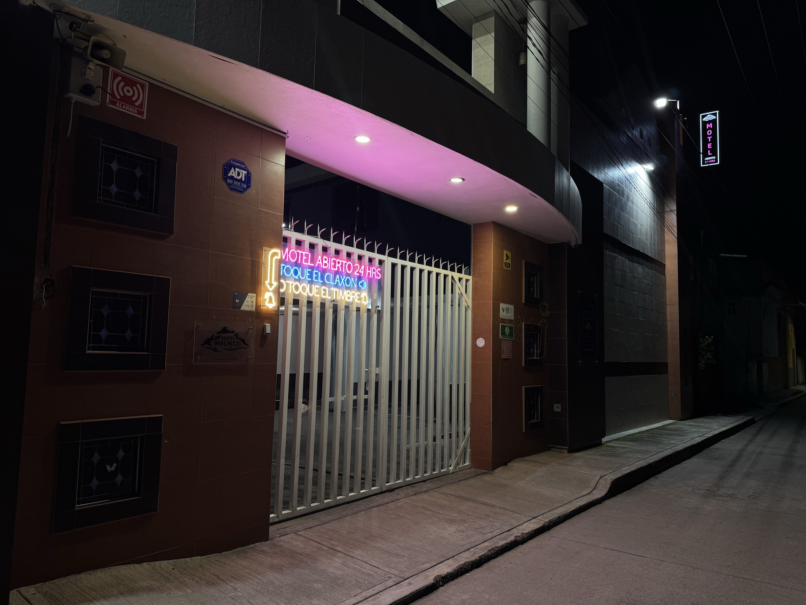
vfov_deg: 56.8
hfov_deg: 71.6
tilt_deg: +5.4
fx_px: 559
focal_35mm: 24
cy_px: 302
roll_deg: -0.7
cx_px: 403
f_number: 1.78
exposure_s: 1/60
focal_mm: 6.76
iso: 125
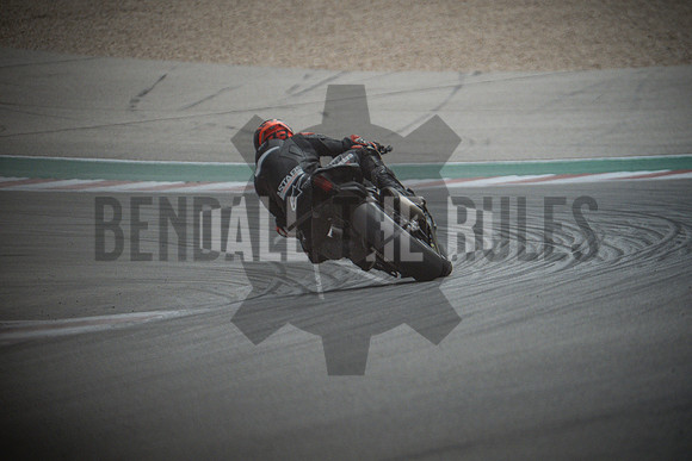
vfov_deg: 2.3
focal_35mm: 600
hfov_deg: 3.4
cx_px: 346
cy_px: 230
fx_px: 11535
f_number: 5.6
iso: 2500
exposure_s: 1/2500
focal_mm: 400
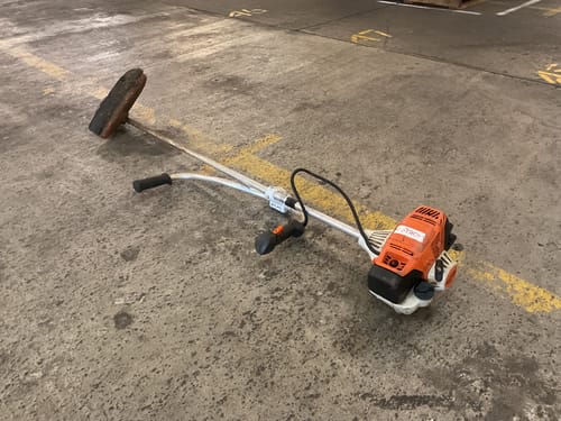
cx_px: 280
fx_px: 470
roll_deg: +0.8
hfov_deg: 61.7
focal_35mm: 29
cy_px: 210
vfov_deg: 48.2
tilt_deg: -34.7
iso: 400
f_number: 1.8
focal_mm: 3
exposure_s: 1/30
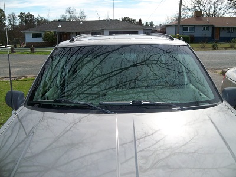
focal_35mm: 35
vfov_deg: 40.7
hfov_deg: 52.6
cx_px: 118
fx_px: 239
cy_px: 88
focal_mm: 6.2
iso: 200
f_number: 3.5
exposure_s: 1/1600
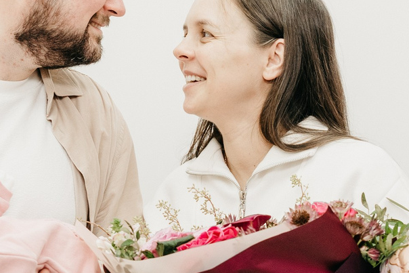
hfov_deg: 14.0
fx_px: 1659
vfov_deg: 9.4
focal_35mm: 146
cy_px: 116
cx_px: 125
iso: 250
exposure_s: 1/160
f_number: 4
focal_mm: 34
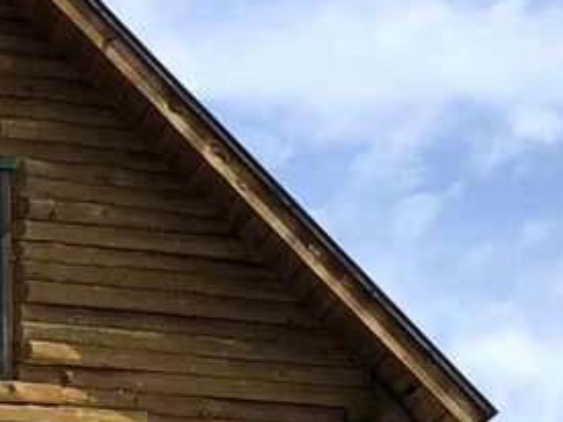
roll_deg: +1.3
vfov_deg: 8.9
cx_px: 377
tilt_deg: +12.8
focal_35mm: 163
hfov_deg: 12.1
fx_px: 2650
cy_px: 563
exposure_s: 1/1845
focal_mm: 3.99
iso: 20
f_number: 1.8
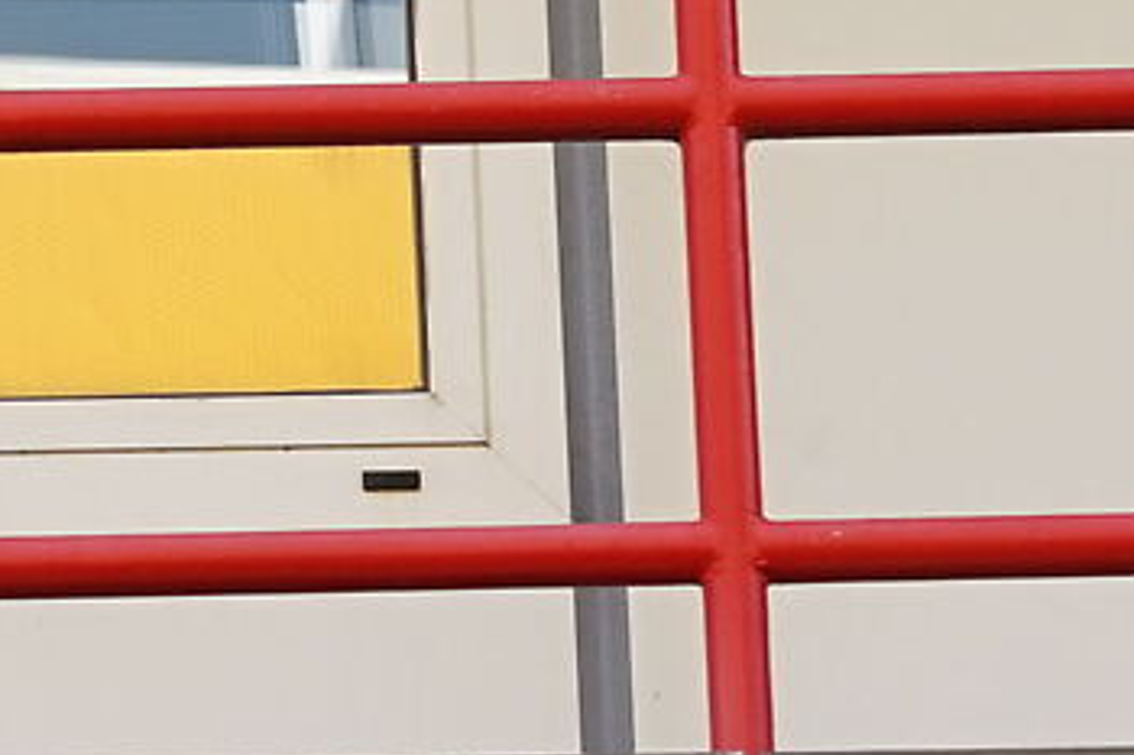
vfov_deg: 2.9
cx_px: -865
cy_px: -91
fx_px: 15112
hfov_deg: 4.3
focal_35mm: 480
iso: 200
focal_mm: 70
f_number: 7.1
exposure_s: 1/125
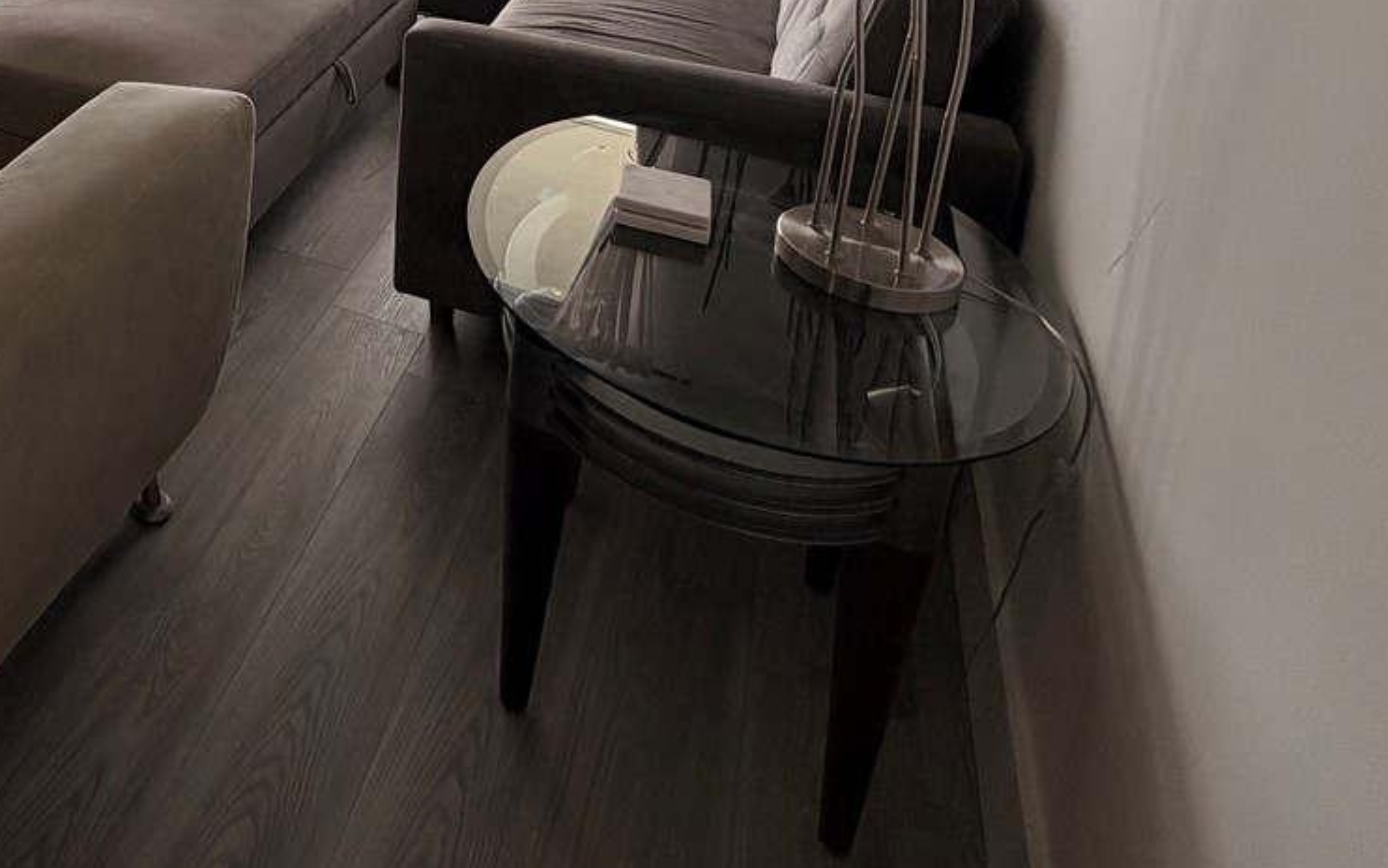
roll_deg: +0.6
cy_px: -146
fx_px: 1211
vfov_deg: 33.1
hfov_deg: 52.8
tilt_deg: -12.0
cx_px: 153
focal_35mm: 32
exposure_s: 1/502
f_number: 2.2
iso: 64
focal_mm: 2.22
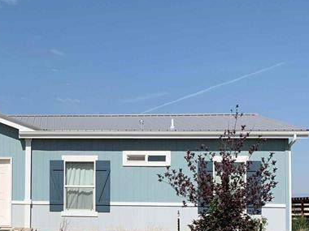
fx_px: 625
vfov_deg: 20.8
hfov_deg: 26.1
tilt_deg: +2.8
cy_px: 177
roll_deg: -0.6
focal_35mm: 70
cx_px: -11
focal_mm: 4.25
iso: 25
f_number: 1.8
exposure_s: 1/3788
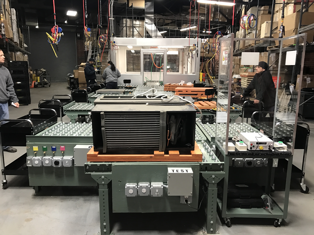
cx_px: 157
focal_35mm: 28
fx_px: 254
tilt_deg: -10.7
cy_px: 118
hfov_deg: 63.4
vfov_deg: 49.7
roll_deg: -0.2
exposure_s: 1/17
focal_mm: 3.99
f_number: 1.8
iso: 40
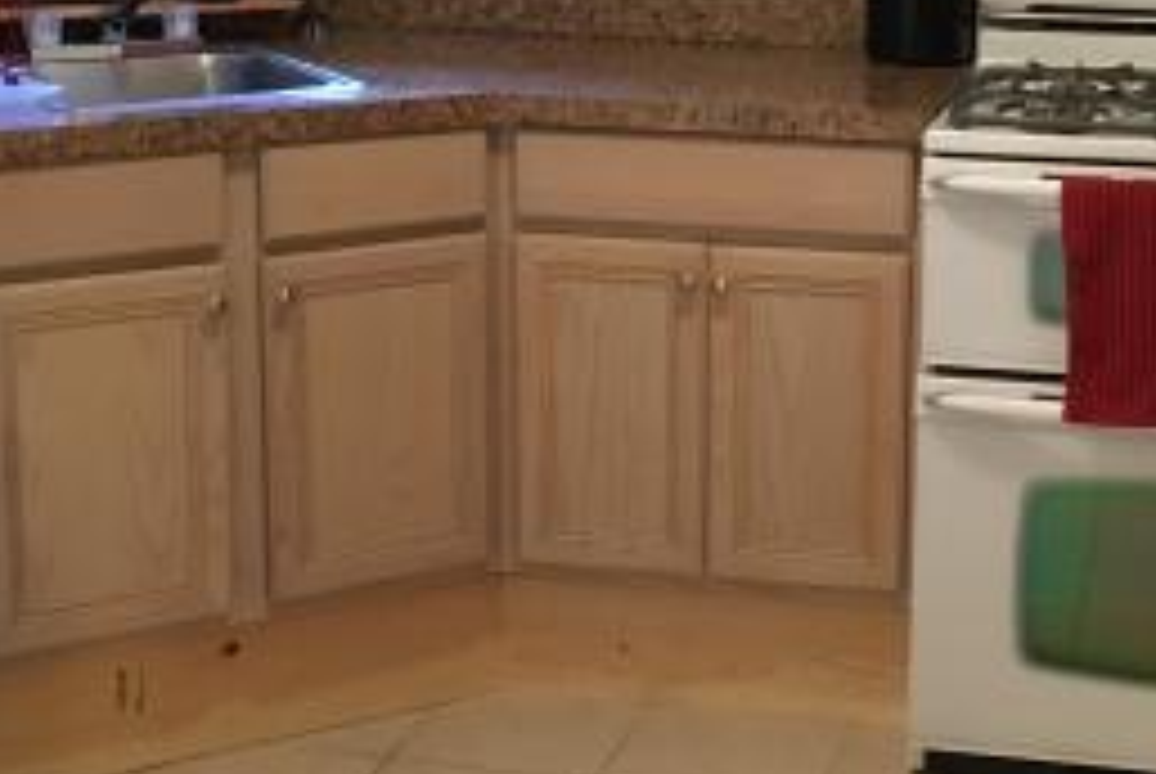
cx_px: 774
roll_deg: -1.7
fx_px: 2411
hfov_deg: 26.8
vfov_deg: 18.2
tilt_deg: -13.2
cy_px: 230
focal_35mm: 75
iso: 200
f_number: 2.2
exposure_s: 1/15
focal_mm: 4.15
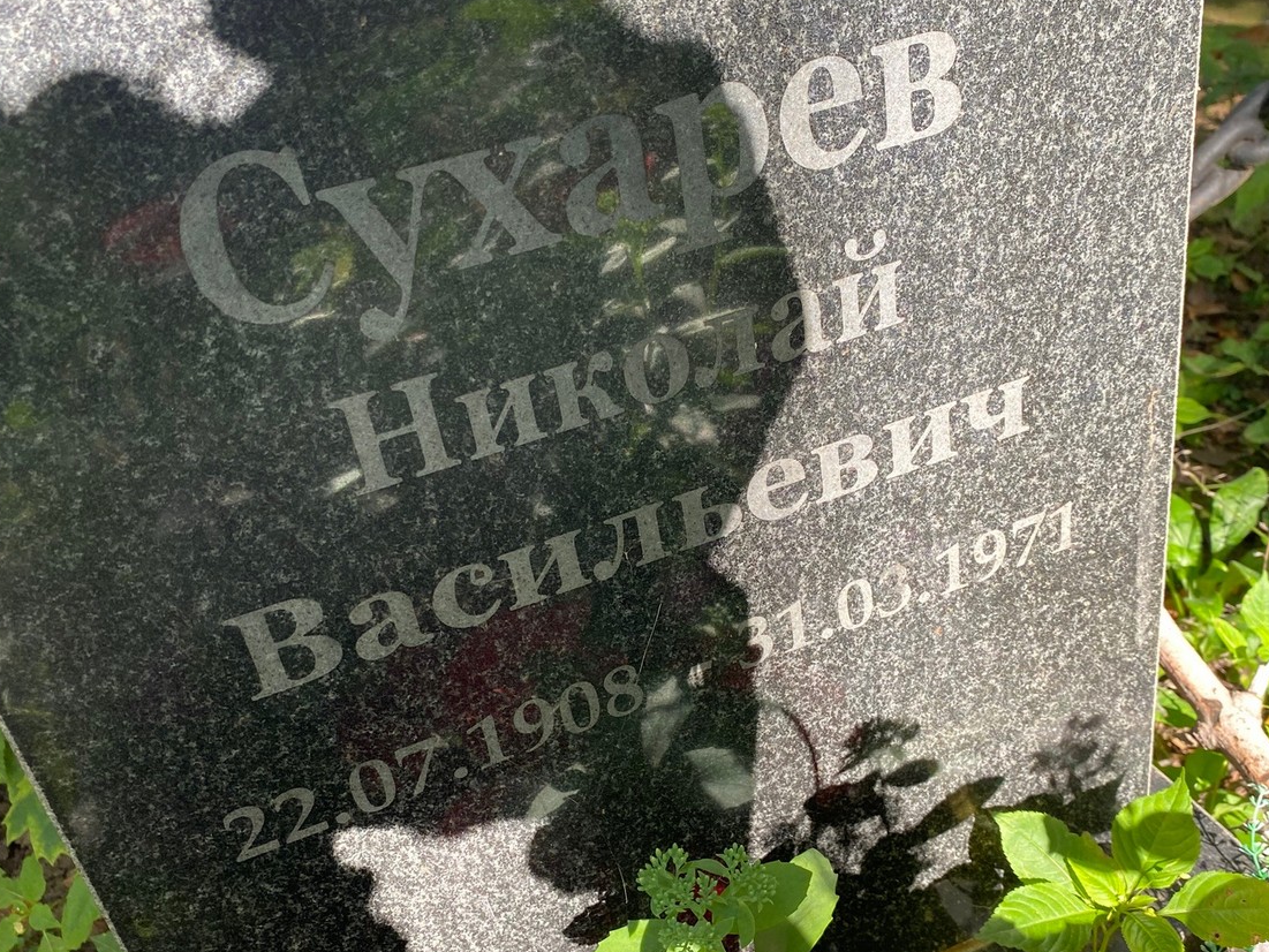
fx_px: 1247
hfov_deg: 54.0
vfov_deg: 41.8
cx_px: 628
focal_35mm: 34
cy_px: 522
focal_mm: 4.25
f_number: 1.8
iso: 32
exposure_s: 1/121
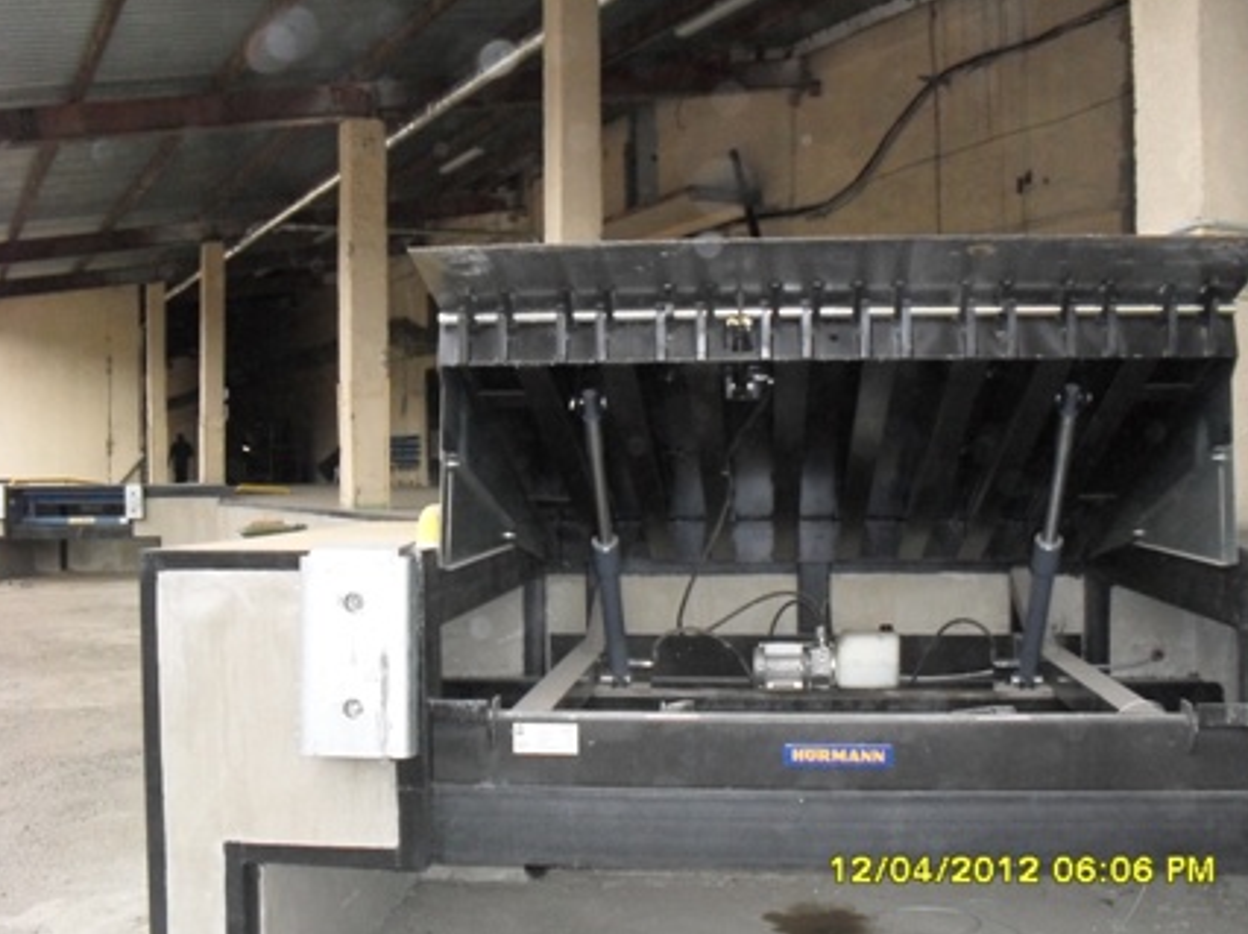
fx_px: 1441
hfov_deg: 46.8
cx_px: 618
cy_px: 471
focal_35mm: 40
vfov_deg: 35.9
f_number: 2.8
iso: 240
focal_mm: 6.3
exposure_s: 1/45
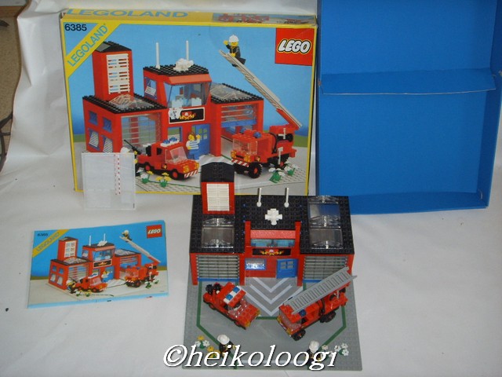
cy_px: 188
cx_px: 251
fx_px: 725
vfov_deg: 29.1
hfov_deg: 38.2
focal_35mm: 50
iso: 100
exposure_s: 1/45
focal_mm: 8.8
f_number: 3.8
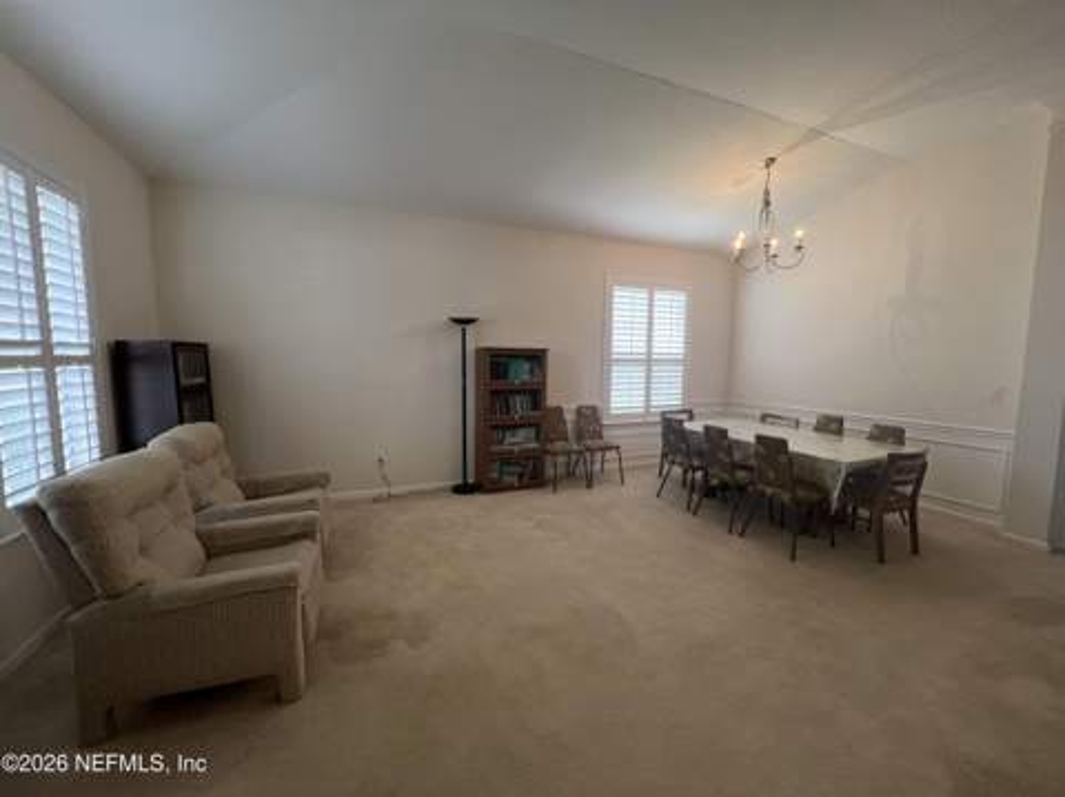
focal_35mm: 13
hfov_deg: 106.2
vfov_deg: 89.8
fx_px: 400
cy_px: 398
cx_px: 532
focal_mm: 1.57
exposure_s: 1/60
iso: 160
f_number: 1.8
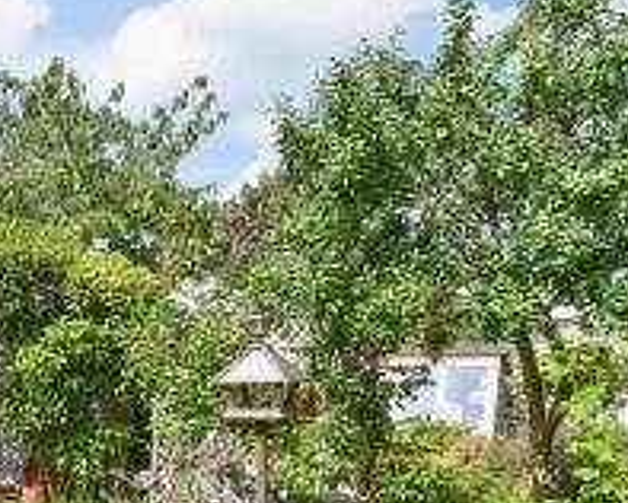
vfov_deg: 33.5
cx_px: -83
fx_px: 800
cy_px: 431
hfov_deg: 35.7
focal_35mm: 43
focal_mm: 13
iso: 200
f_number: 8
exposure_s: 1/200
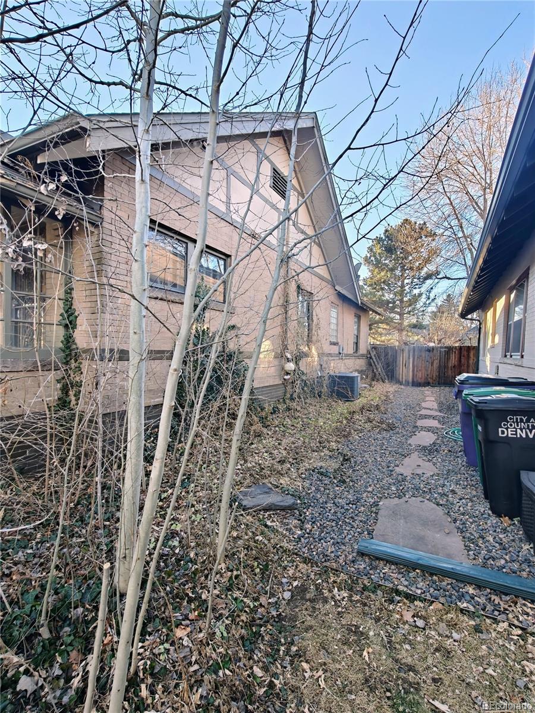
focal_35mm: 15
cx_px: 268
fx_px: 309
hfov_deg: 81.7
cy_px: 356
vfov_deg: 98.2
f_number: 2
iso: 320
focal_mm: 2.3
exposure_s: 1/119
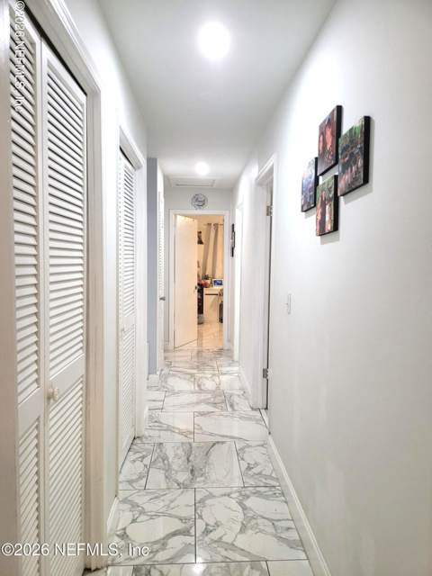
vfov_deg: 67.3
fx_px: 433
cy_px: 288
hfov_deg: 53.1
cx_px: 216
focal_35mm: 26
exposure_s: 1/120
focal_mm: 5
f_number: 1.8
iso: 250
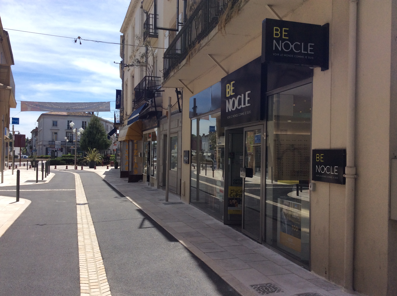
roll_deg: -0.5
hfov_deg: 56.9
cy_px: 148
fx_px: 366
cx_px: 198
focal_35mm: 32
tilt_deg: +1.9
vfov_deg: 44.1
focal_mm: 3.3
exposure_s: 1/1362
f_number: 2.4
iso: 32
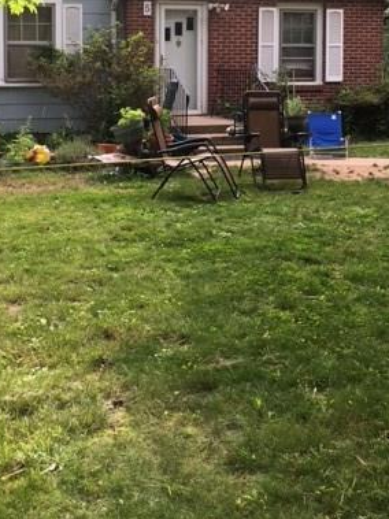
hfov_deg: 29.5
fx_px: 735
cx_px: 137
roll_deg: -0.2
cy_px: 107
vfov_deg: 37.6
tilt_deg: -3.0
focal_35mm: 49
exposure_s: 1/129
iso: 25
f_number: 2.2
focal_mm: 4.15
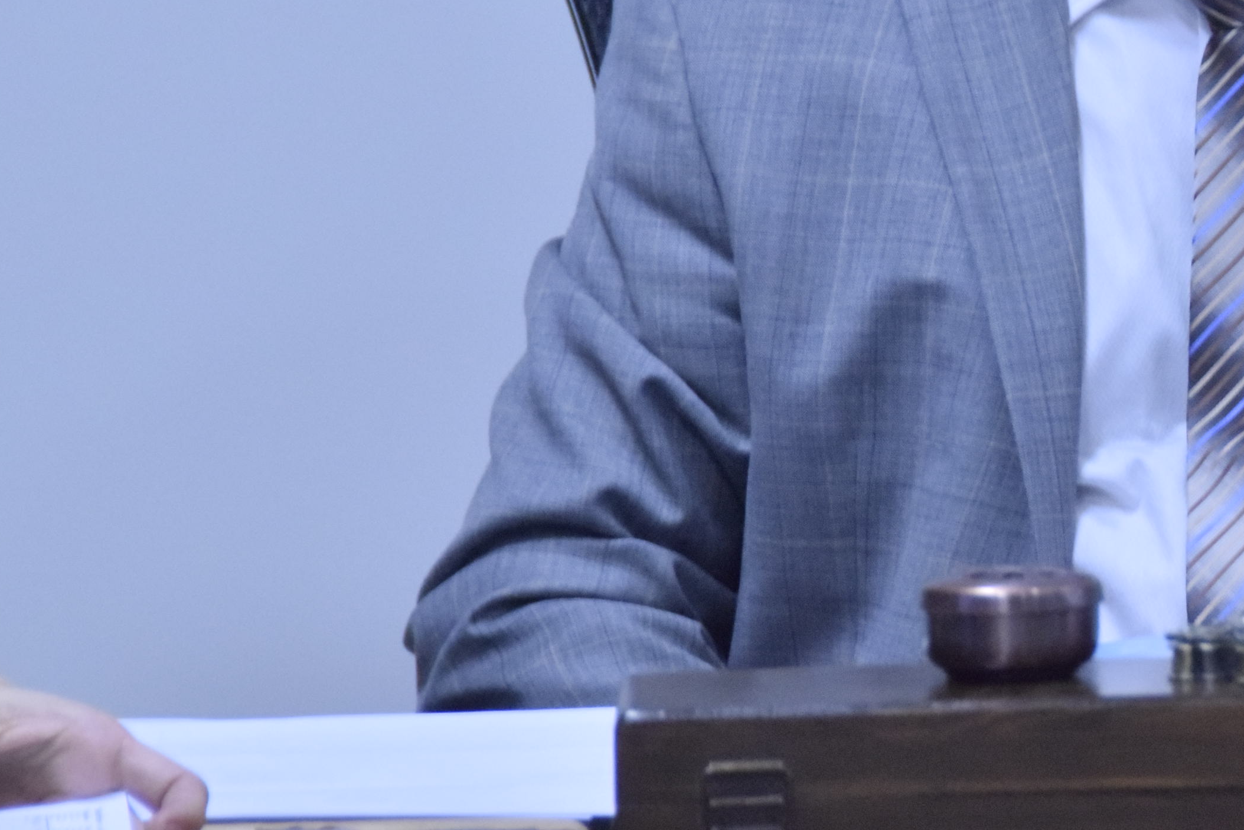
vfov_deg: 3.2
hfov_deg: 4.8
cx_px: 1092
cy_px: -27
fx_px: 14934
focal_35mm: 432
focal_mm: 135
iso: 2500
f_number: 8
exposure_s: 1/90
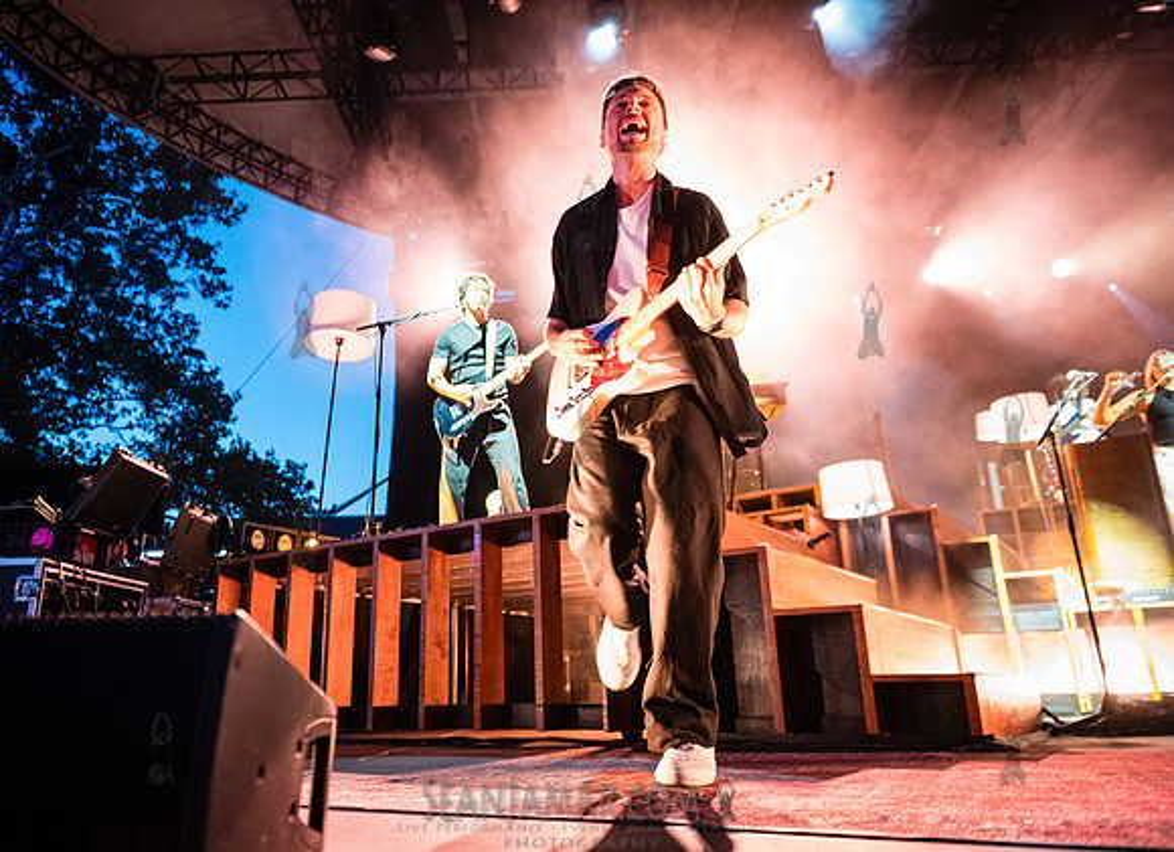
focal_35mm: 26
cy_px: 425
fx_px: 855
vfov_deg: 53.0
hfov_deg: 68.8
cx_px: 532
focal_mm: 24
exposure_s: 1/160
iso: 12800
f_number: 2.8
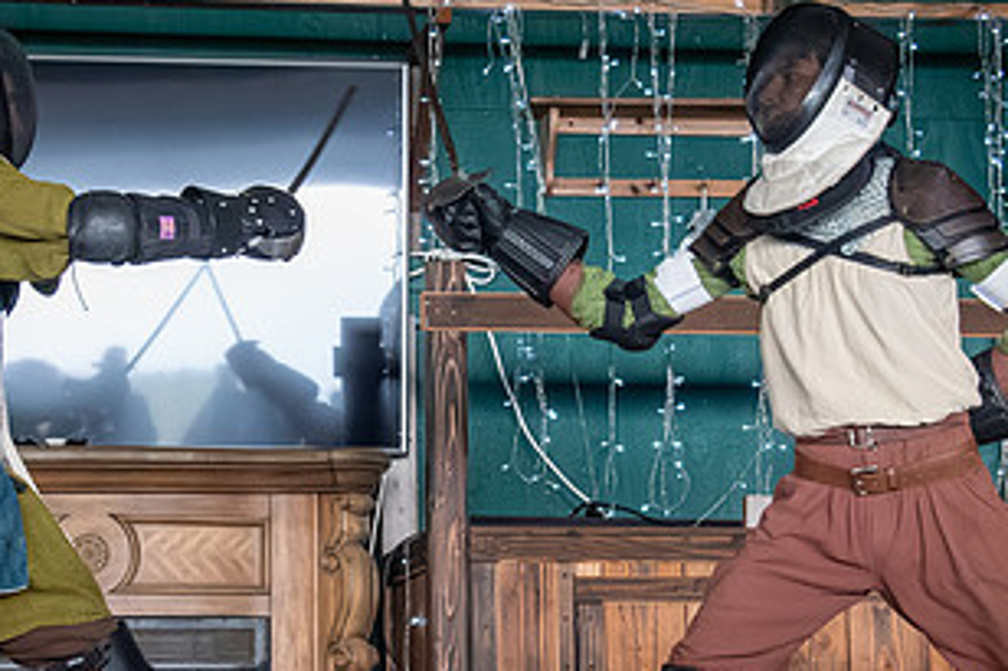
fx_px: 3302
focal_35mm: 118
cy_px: 374
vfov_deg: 11.6
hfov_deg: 17.3
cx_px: 298
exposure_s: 1/320
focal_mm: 38
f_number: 5.6
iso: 8000
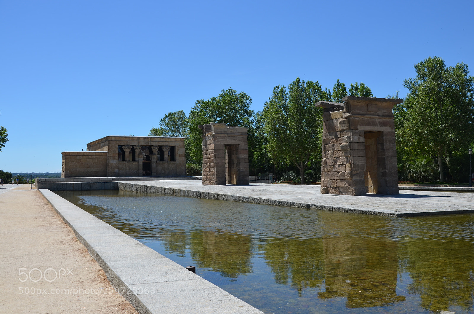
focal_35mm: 38
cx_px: 237
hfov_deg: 51.4
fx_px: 493
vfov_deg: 35.3
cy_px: 157
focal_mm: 25
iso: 100
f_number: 8
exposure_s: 1/250
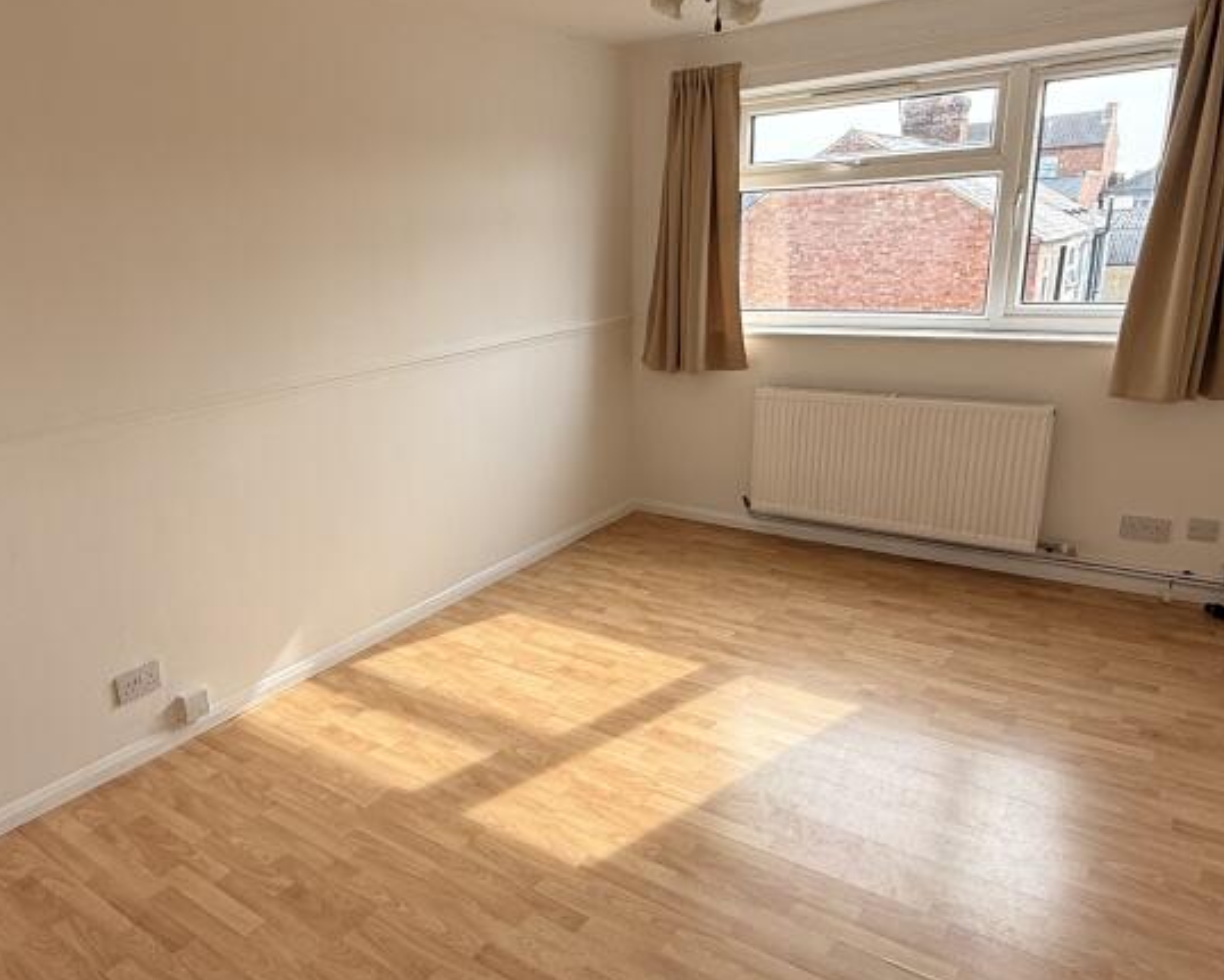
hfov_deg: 65.1
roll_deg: +3.5
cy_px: 498
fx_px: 942
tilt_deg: -16.4
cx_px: 462
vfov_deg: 55.0
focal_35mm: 26
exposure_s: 1/351
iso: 64
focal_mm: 2.22
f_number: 2.2
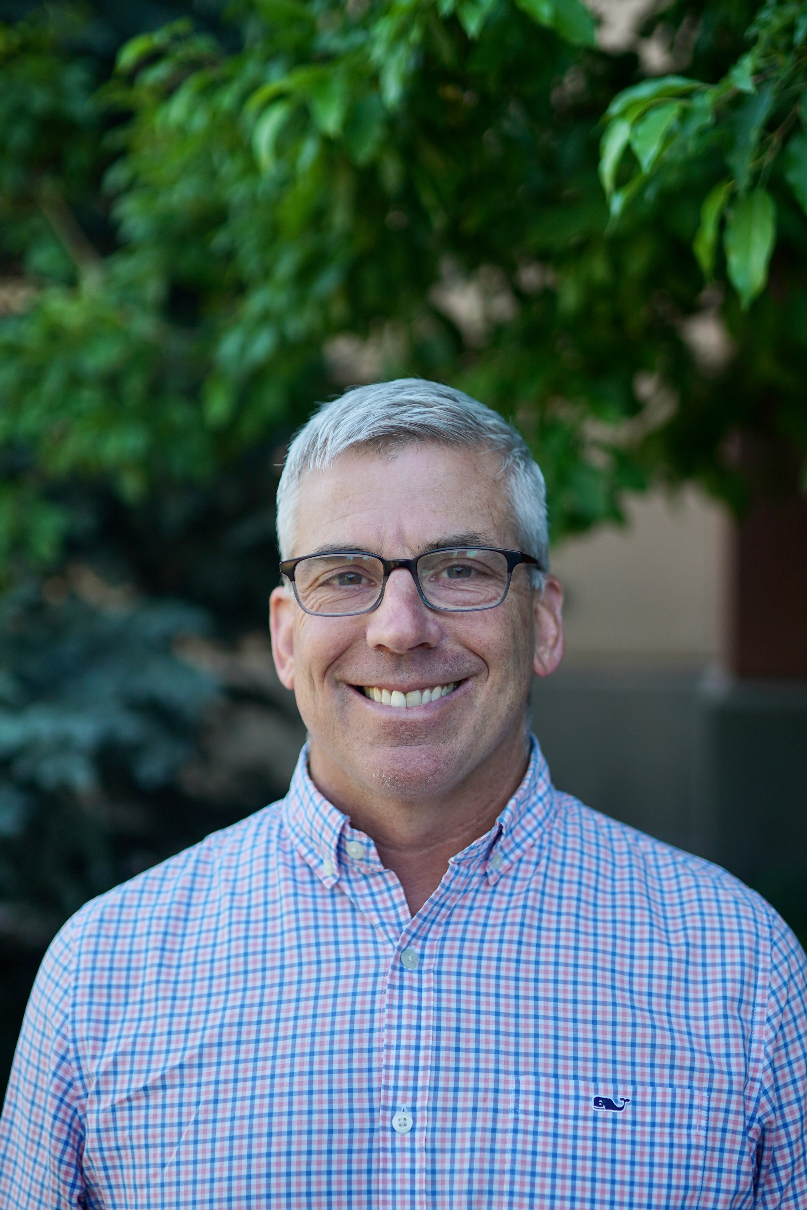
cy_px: 605
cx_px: 404
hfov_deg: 26.0
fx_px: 1748
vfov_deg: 38.2
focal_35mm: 52
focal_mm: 35
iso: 100
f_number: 1.4
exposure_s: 1/1000
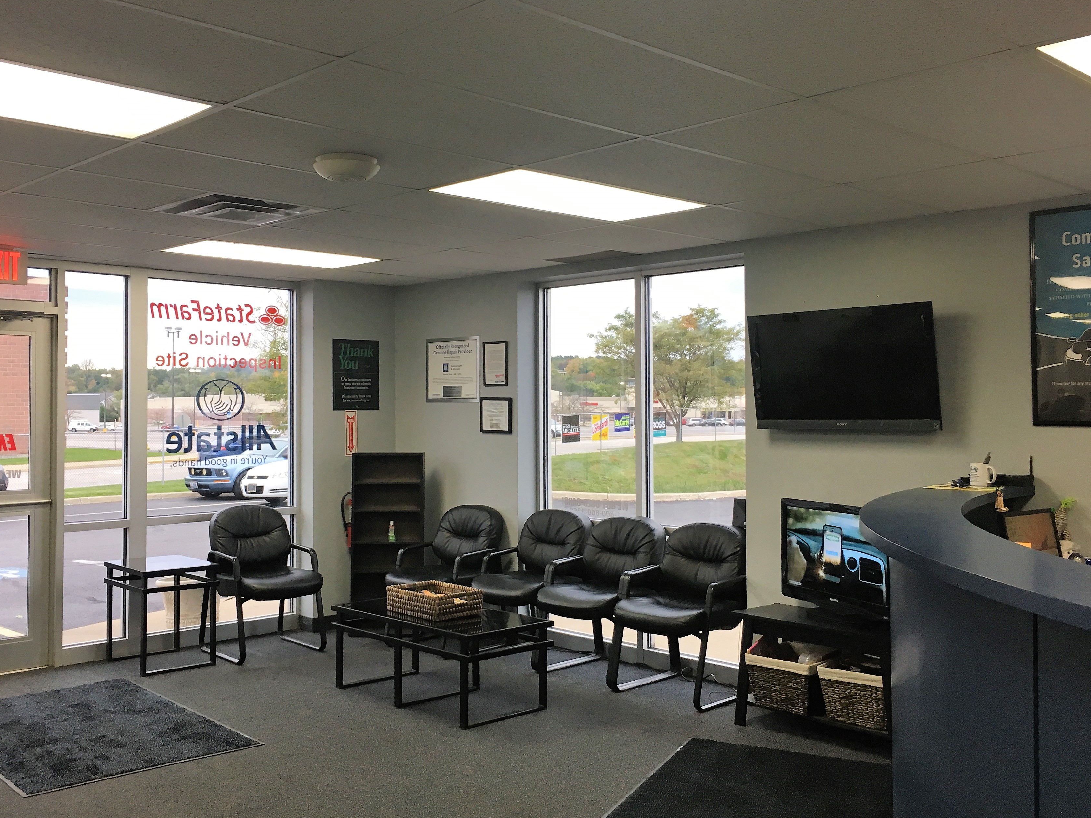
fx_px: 1103
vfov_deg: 40.7
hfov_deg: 52.6
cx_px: 511
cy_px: 386
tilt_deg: +1.1
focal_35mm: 35
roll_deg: -0.6
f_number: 2.2
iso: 32
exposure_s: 1/30
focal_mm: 4.15
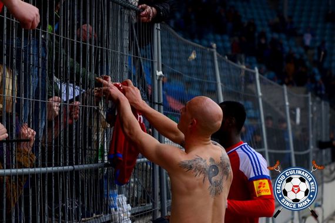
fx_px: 977
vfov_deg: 13.0
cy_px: 112
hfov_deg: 19.5
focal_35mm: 105
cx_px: 168
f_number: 4.5
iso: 250
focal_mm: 70
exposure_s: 1/640
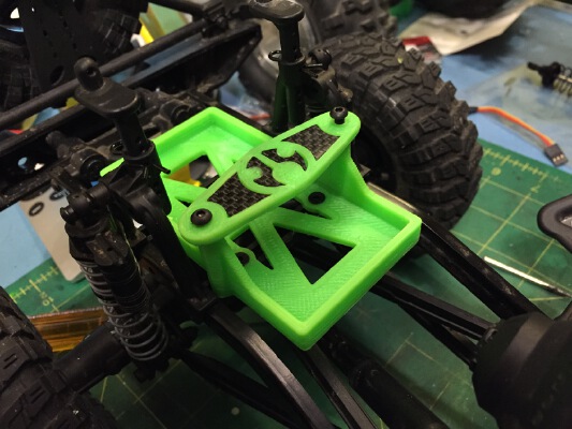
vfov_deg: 48.2
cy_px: 214
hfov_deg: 61.6
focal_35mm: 29
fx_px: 479
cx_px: 286
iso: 250
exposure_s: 1/20
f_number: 2.2
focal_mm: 4.15
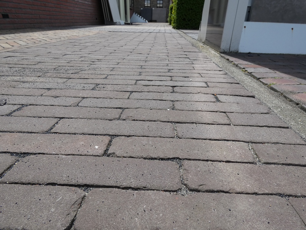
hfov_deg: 81.7
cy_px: 115
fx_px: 177
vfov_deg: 66.0
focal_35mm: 20
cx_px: 153
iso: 80
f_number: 3.5
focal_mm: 3.6
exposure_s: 1/1000
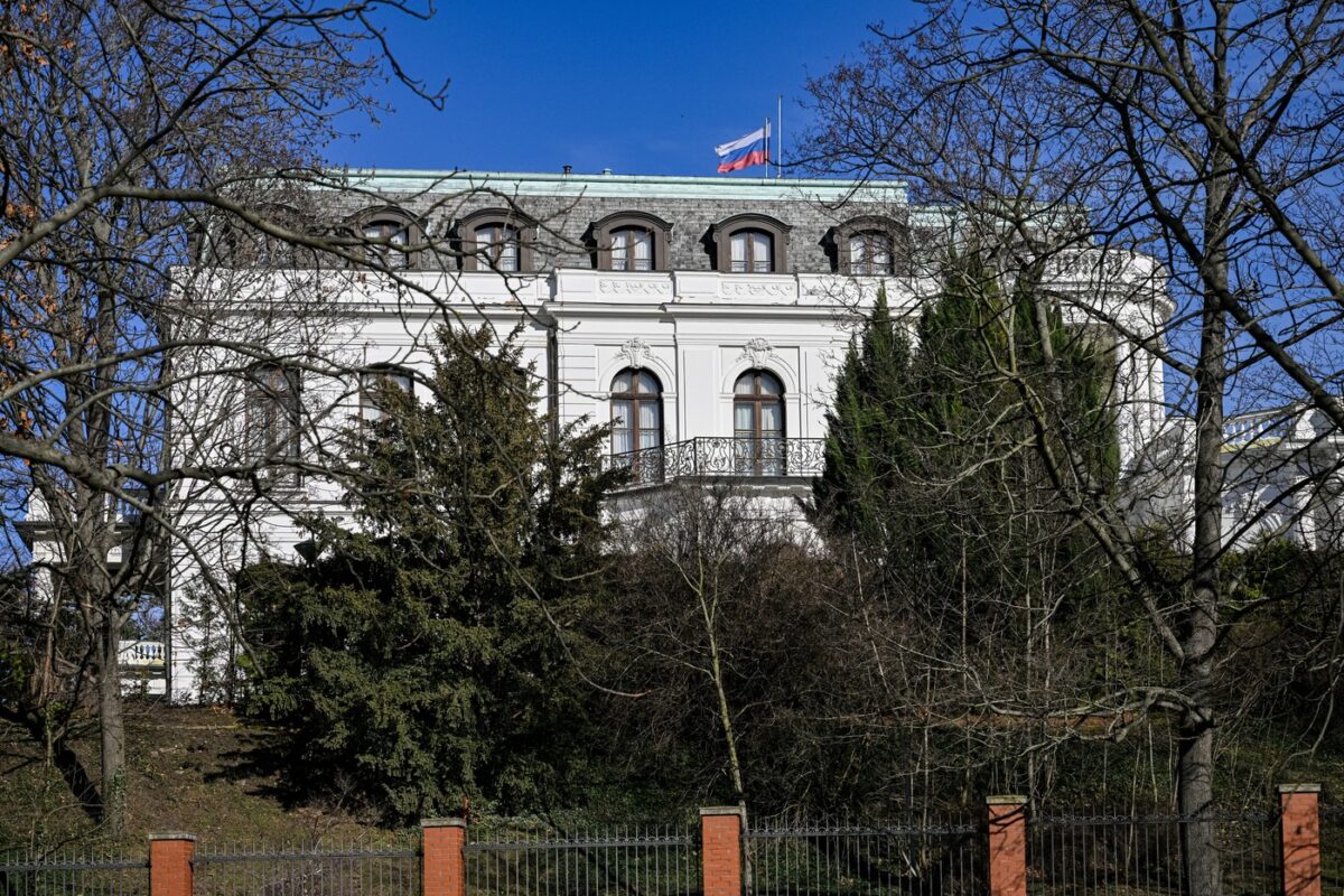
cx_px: 672
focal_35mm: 70
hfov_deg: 28.8
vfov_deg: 19.5
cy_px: 448
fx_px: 2613
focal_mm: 70
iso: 400
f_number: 6.3
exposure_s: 1/5000
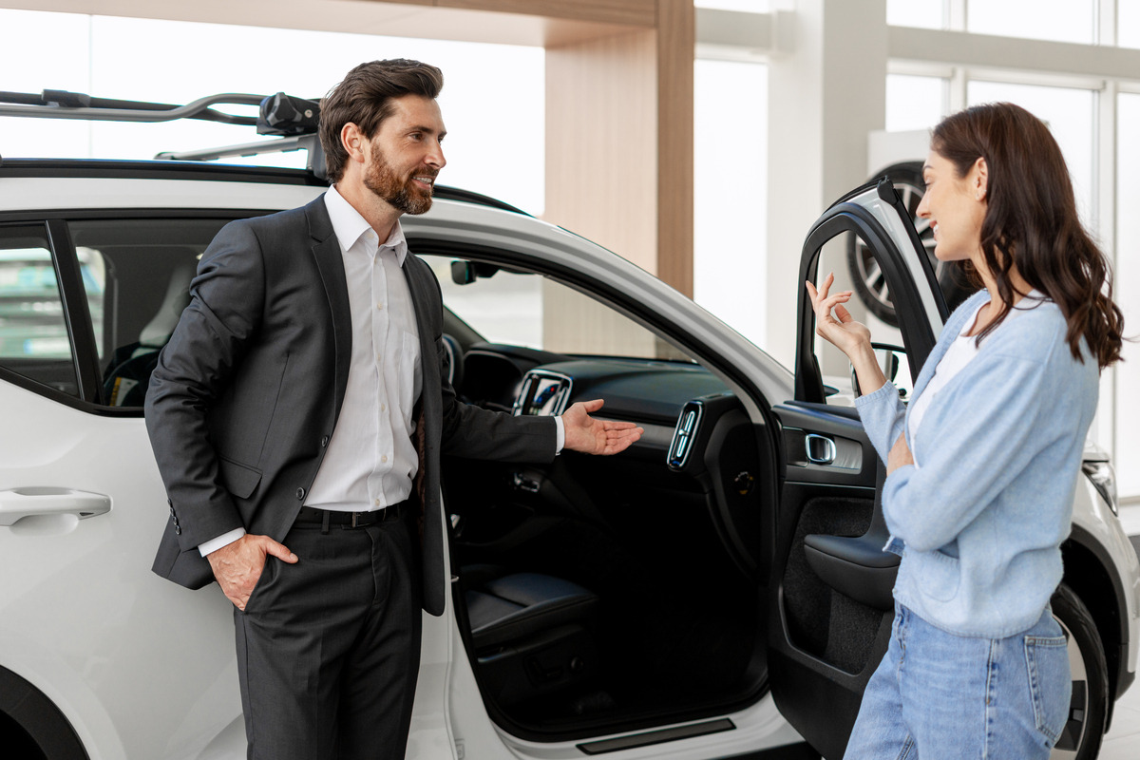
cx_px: 570
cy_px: 380
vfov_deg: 27.0
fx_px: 1583
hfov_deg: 39.6
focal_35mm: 50
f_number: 2.5
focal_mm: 50
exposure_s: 1/1000
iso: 500
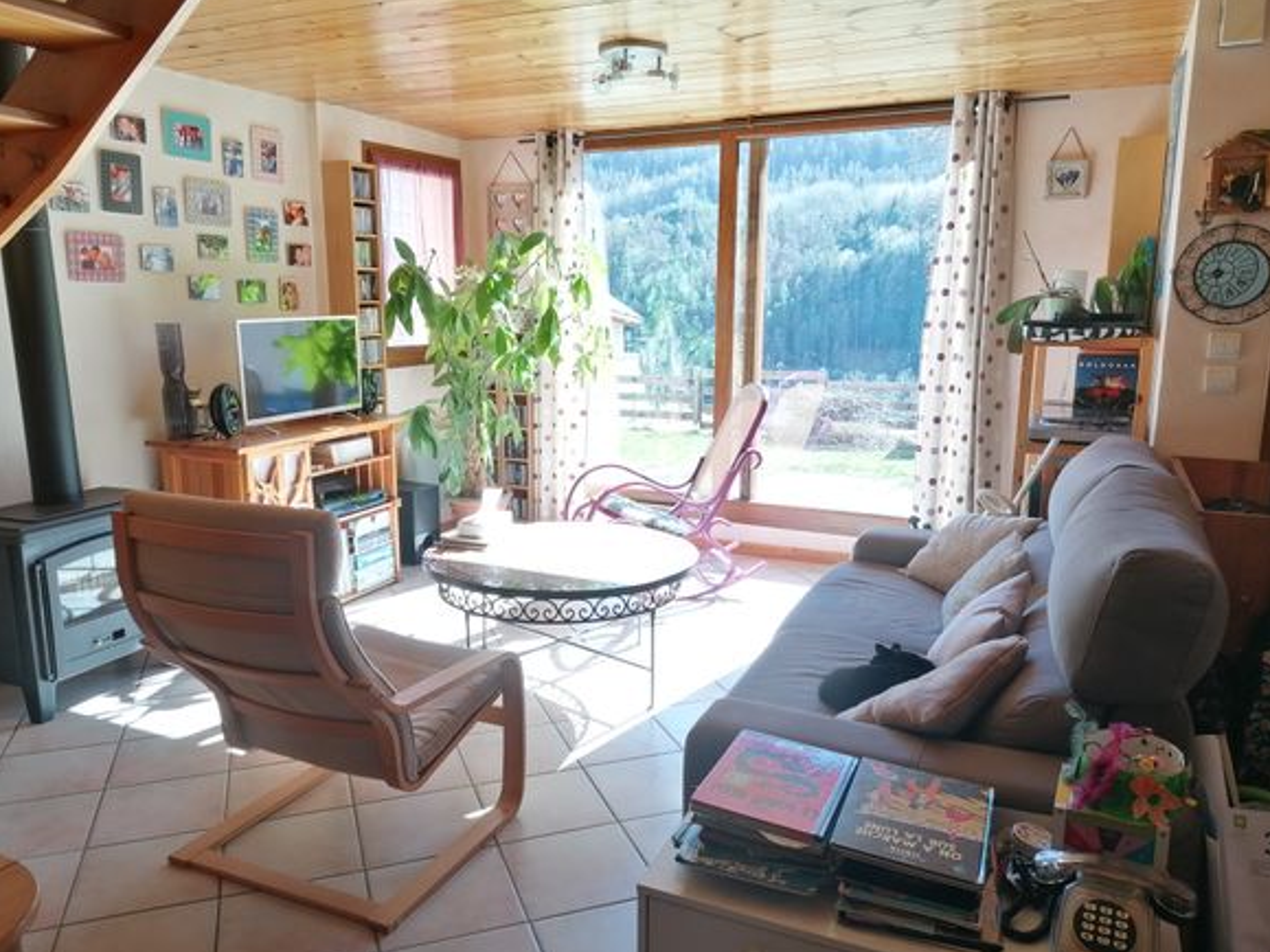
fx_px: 1027
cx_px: 619
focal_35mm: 28
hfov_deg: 63.4
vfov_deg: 49.7
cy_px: 478
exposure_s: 1/50
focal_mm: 4.75
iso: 50
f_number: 1.8
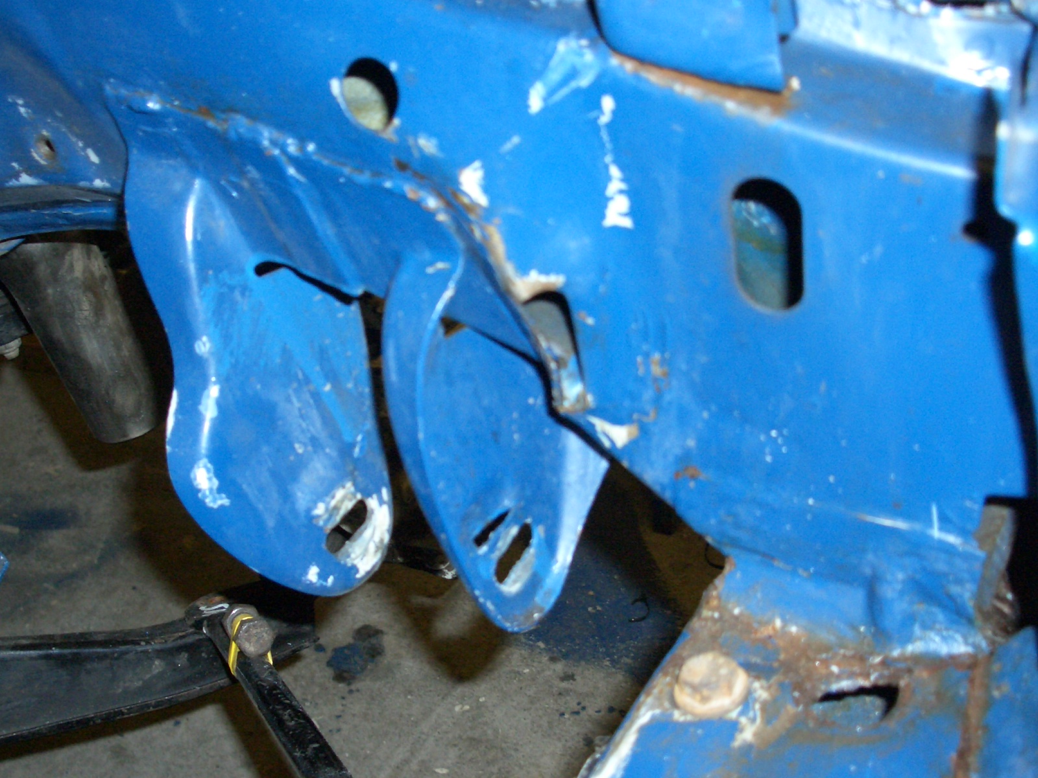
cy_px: 389
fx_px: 1469
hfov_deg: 38.9
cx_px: 519
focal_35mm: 49
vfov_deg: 29.7
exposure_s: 1/60
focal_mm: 8.2
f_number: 3.1
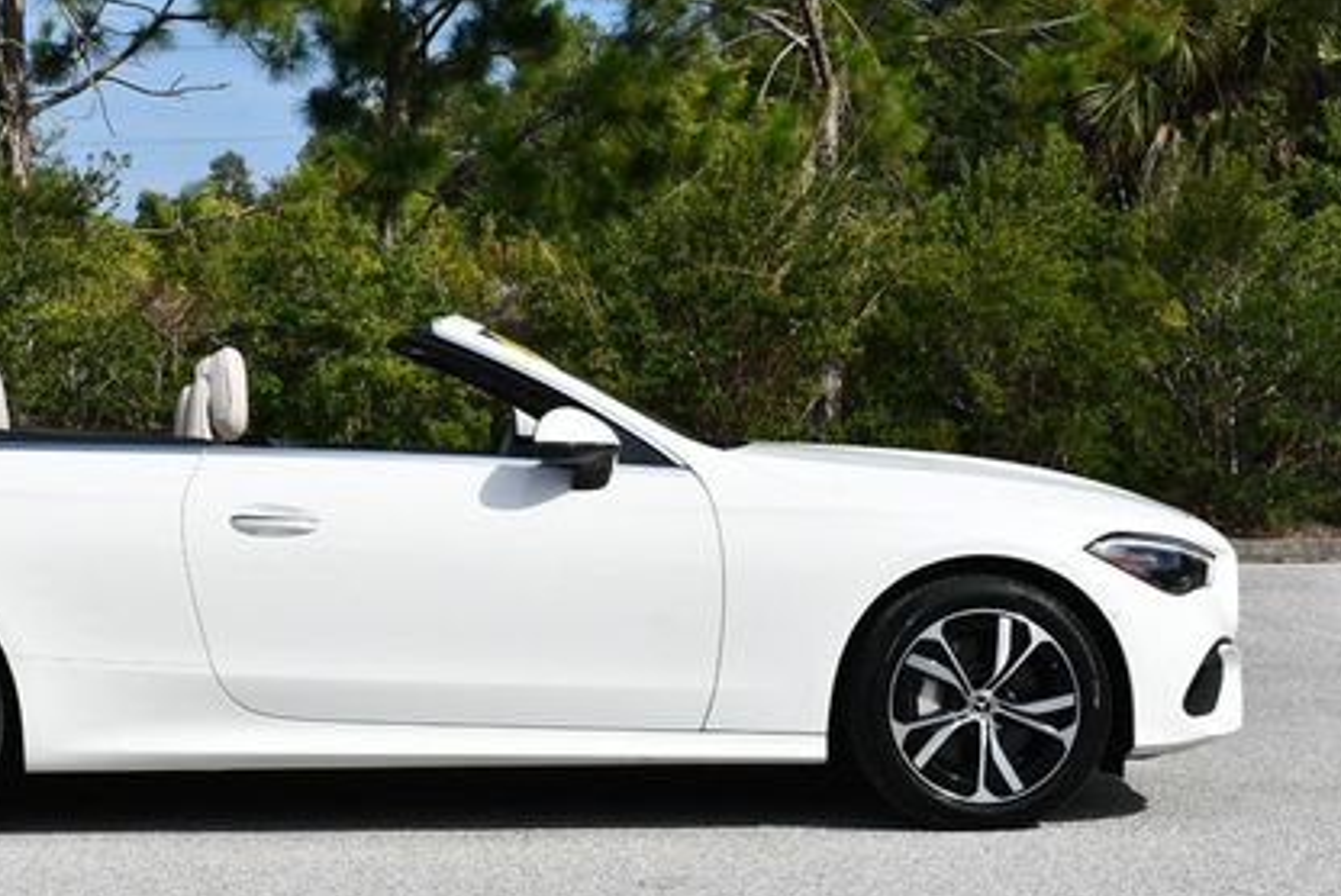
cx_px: 335
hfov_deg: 25.1
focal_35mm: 80
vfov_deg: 17.0
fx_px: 2982
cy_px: 264
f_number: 9
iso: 100
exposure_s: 1/320
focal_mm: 26
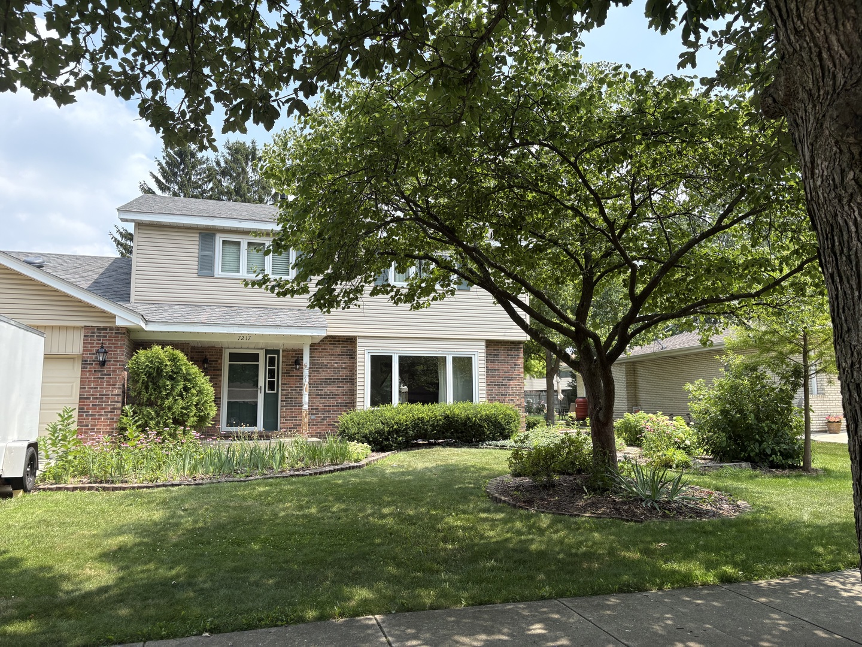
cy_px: 324
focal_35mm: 26
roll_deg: +0.8
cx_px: 431
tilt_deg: +6.4
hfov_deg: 67.3
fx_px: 647
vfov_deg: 53.1
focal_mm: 5.96
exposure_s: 1/1667
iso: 64
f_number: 1.6
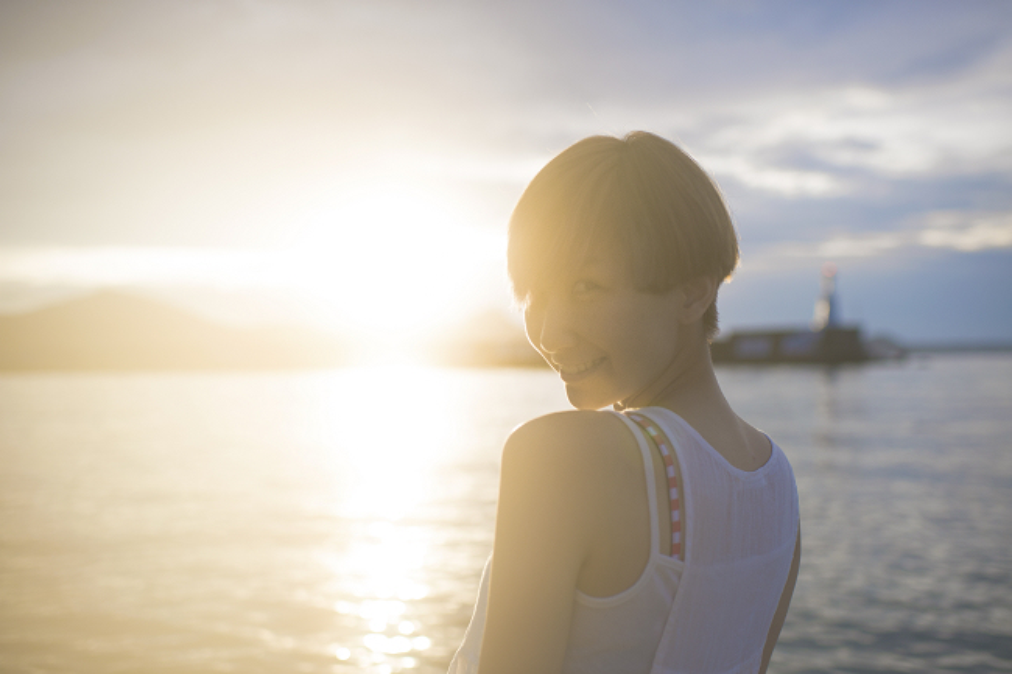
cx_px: 506
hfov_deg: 54.4
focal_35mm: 35
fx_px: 984
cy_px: 337
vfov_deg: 37.8
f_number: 2.2
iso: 400
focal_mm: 35
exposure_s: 1/4000
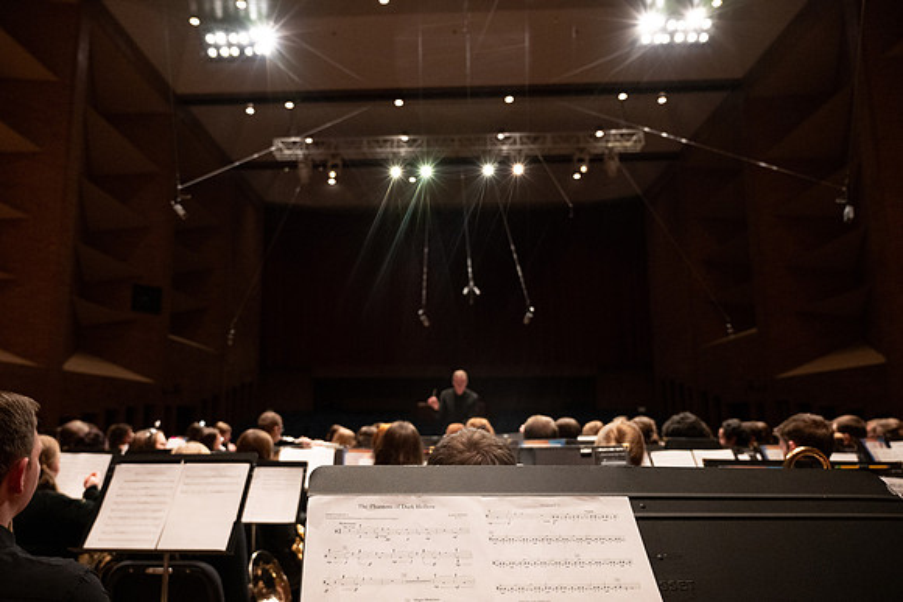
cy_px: 321
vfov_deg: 49.9
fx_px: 647
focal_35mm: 26
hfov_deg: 69.7
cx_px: 418
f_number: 4
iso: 2500
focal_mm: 24
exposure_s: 1/400
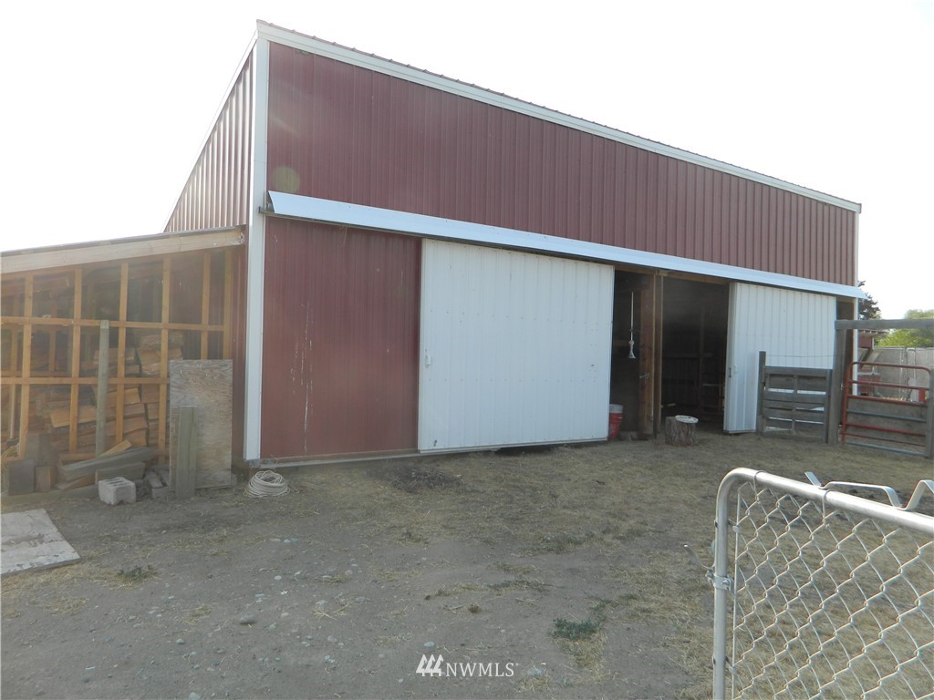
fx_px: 675
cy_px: 350
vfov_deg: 54.9
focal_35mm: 25
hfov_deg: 69.4
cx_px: 467
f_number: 3.1
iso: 80
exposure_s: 1/400
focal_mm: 4.5
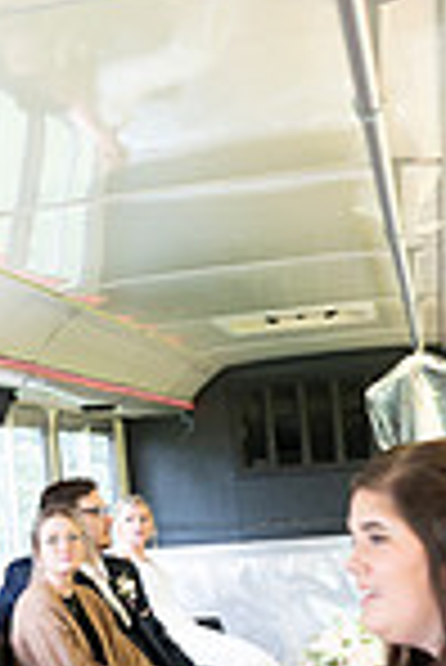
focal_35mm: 85
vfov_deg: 23.9
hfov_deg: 15.7
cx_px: -32
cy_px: 378
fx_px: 1576
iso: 1000
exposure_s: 1/60
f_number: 3.5
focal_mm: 28
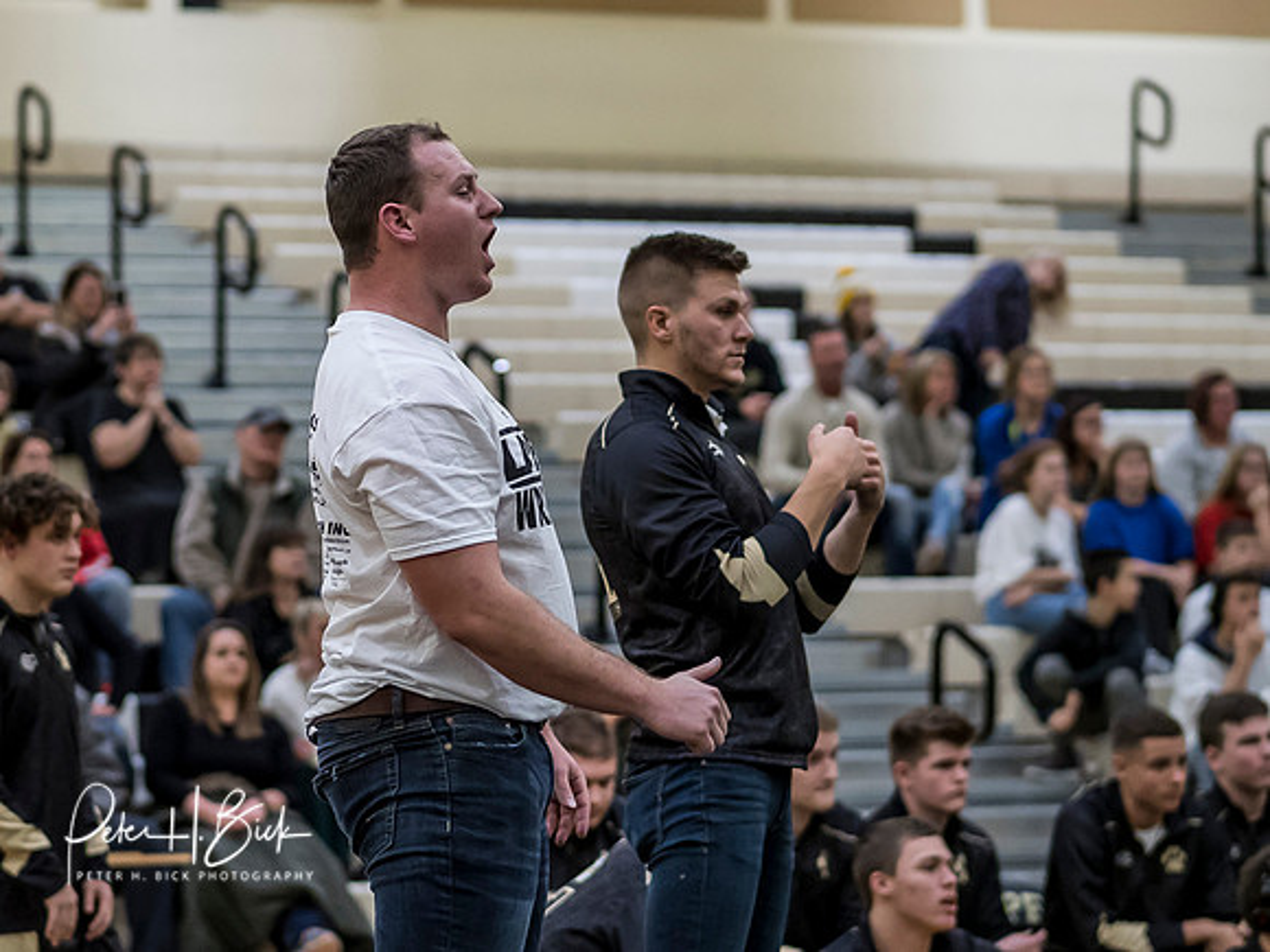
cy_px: 501
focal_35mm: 148
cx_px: 464
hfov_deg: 13.4
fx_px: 5414
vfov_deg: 10.1
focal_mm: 45
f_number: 1.4
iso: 1000
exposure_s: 1/1000
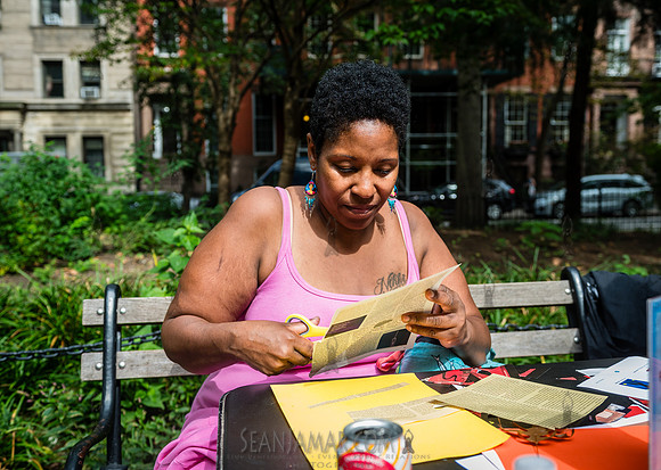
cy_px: 243
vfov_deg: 39.8
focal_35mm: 35
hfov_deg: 53.9
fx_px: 649
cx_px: 332
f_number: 4
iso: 320
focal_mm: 32
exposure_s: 1/500
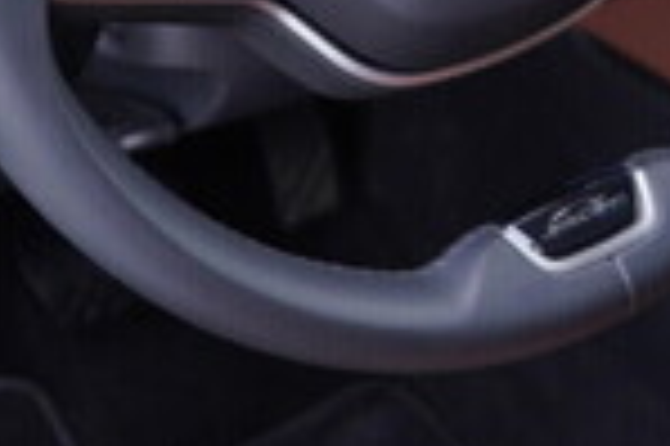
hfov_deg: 15.3
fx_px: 2473
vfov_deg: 10.1
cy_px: -106
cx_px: 571
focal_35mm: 133
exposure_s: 1/40
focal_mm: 24
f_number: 2.8
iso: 250
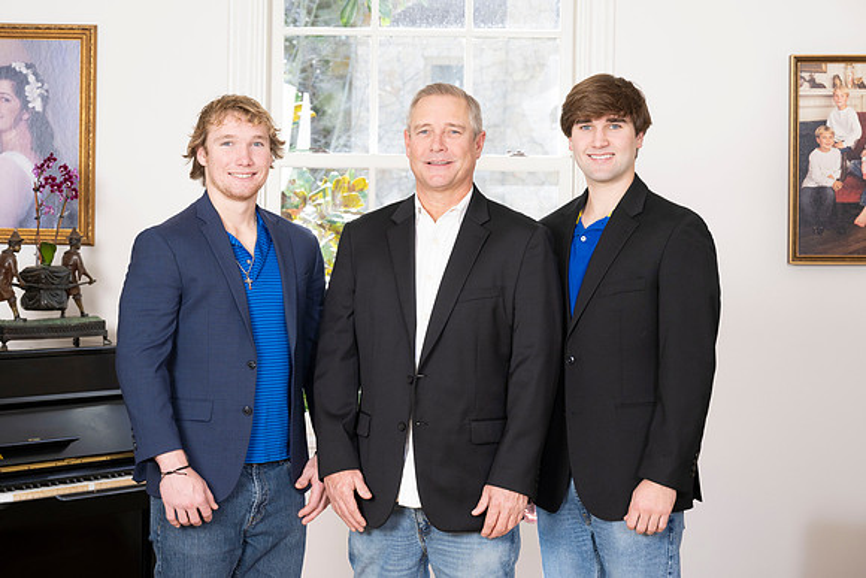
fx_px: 1922
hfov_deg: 25.4
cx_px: 433
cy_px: 289
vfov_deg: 17.1
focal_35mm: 80
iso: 320
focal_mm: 76
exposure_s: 1/80
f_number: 8
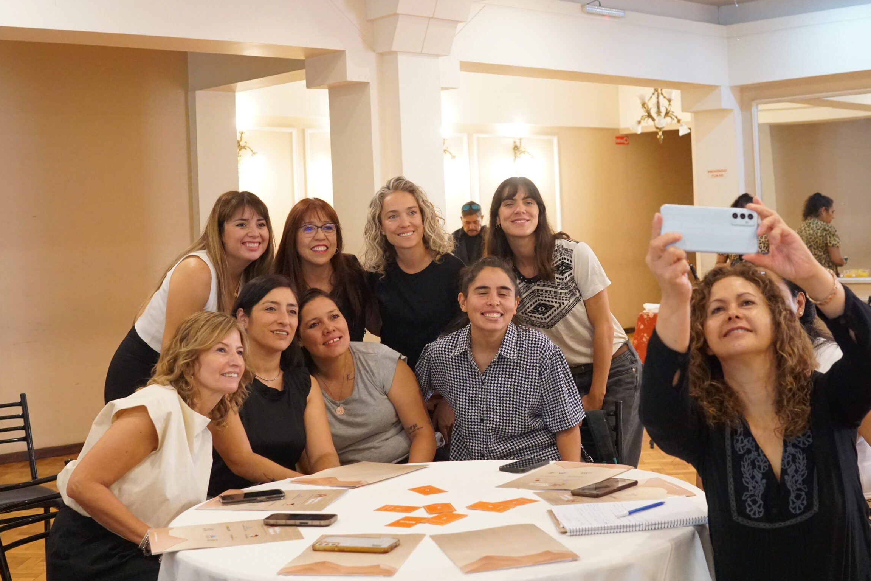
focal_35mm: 50
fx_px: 1210
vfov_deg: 27.0
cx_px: 433
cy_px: 267
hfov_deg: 39.6
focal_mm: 30
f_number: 3.5
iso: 6400
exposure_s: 1/160
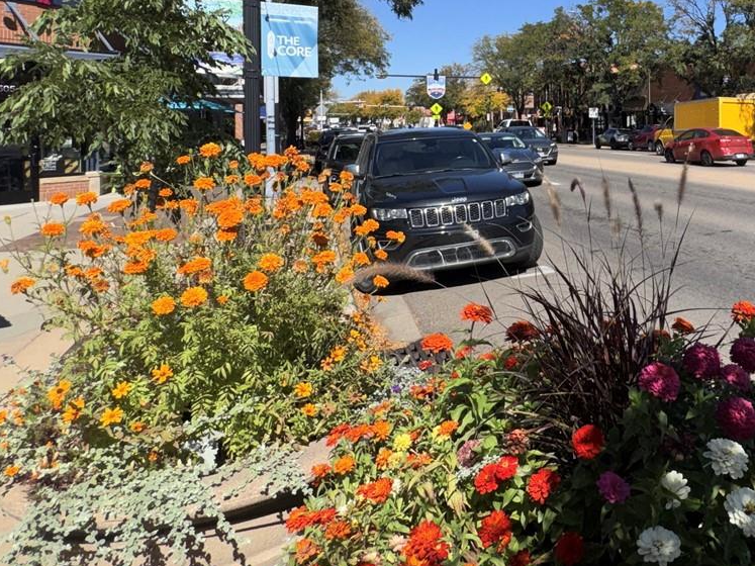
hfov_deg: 54.3
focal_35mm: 30
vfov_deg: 44.7
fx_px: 654
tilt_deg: -0.1
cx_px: 642
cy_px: 119
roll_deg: +0.9
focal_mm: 2.22
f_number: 2.2
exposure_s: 1/1927
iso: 32
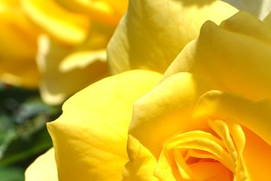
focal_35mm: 163
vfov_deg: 8.4
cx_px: 208
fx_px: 1227
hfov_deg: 12.6
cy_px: 187
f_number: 11
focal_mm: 36
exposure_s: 1/500
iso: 200
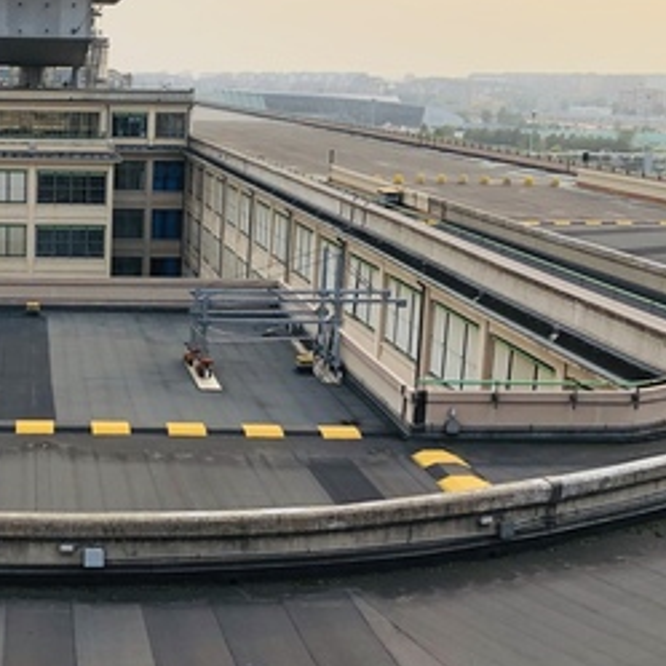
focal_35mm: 53
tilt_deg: -8.9
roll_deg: -0.1
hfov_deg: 30.4
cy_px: 289
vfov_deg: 32.2
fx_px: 1154
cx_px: 36
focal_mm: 4
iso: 20
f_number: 1.8
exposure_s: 1/640
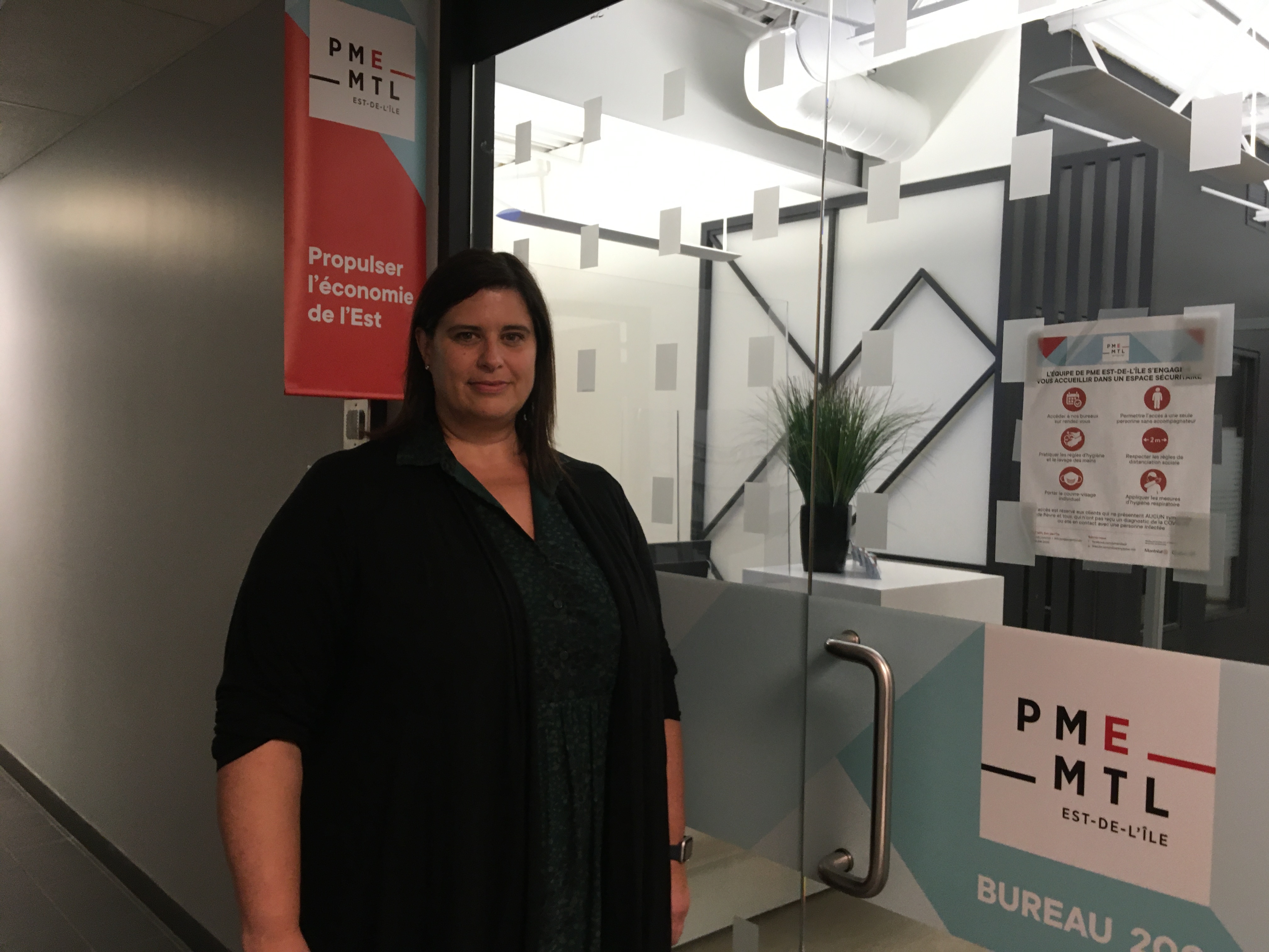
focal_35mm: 29
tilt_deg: -2.9
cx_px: 634
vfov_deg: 48.2
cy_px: 476
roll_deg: -0.9
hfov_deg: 61.7
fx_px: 1063
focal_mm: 4.15
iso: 80
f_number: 2.2
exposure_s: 1/30
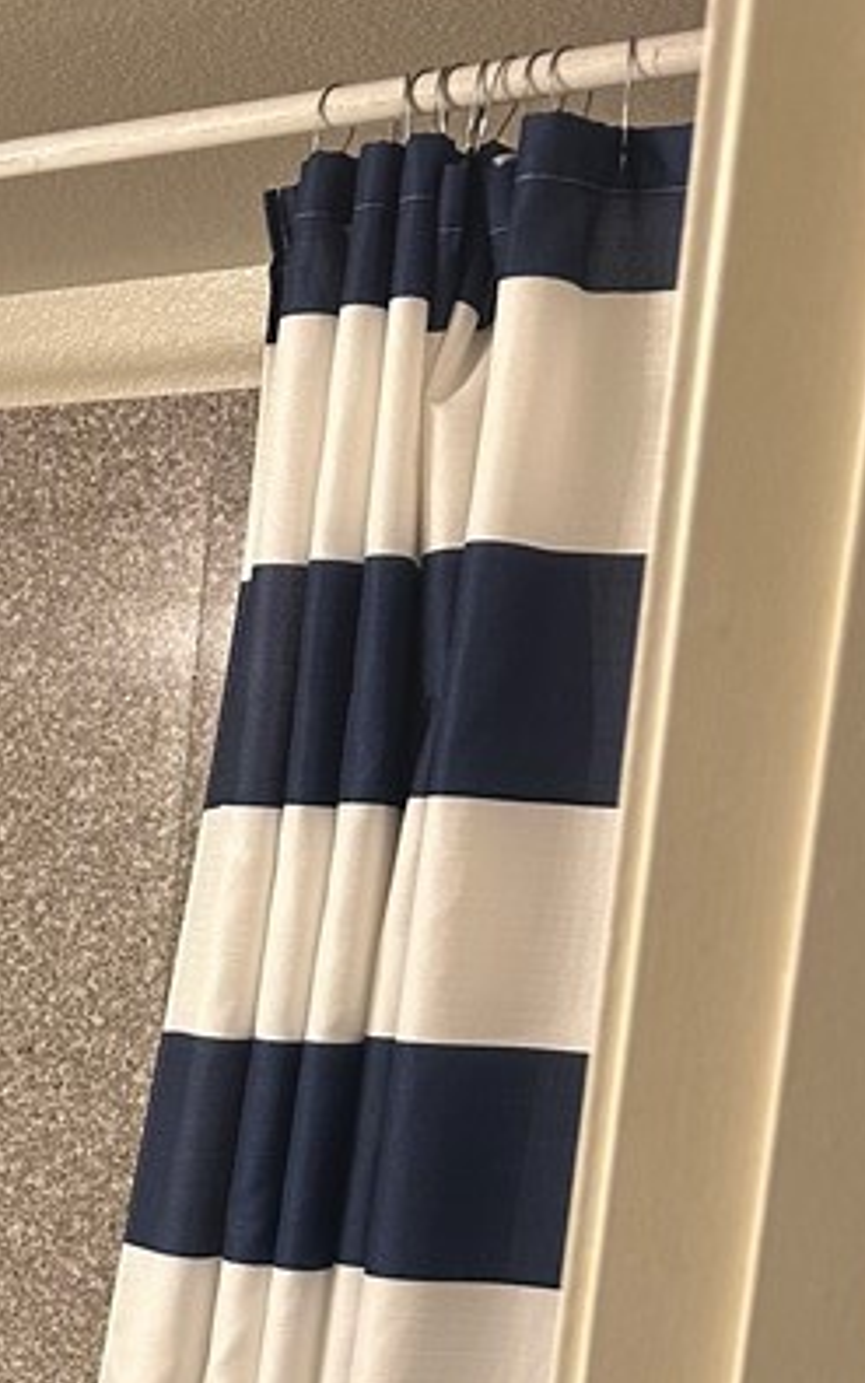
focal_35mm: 66
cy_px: 1534
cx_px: -340
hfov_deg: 18.1
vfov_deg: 28.2
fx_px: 2489
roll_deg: -3.1
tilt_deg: -14.2
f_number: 1.78
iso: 200
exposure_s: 1/120
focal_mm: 6.86
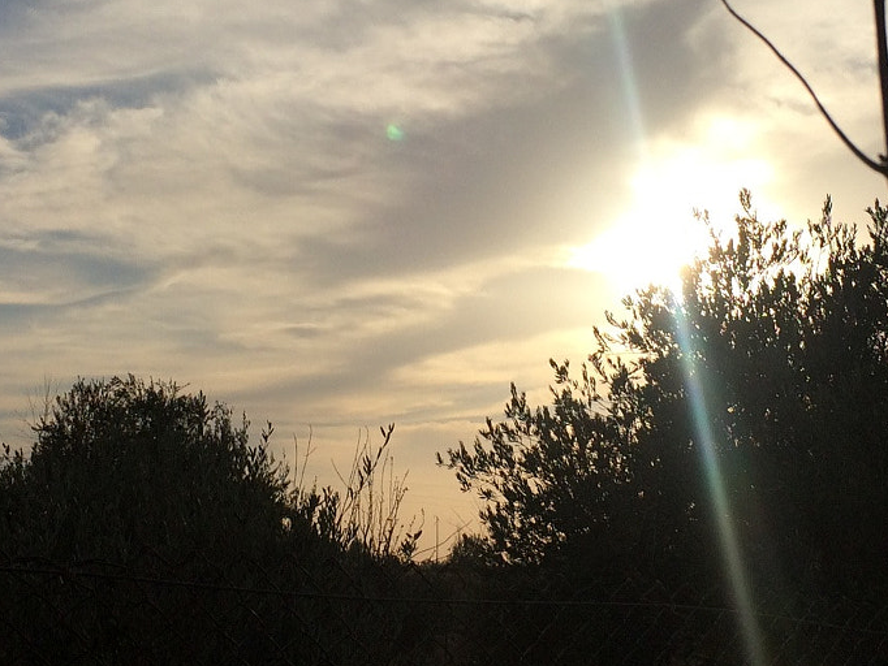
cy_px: 193
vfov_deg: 21.5
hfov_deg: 28.5
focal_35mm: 68
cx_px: 477
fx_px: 1745
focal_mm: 4.15
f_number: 2.2
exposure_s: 1/4566
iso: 32
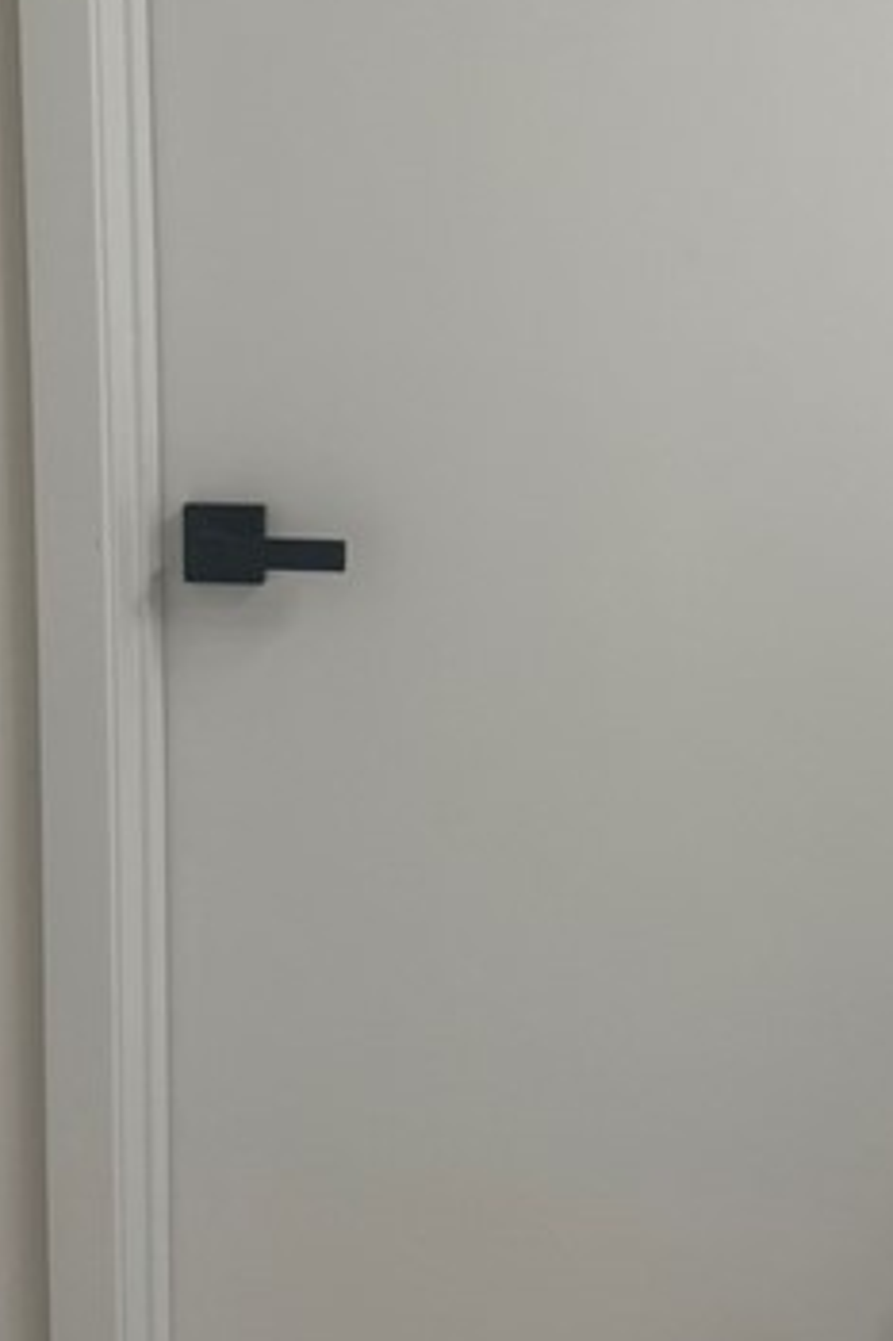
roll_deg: -0.6
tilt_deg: -5.2
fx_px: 2719
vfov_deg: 27.5
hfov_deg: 18.5
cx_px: 732
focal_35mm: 73
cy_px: 433
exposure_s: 1/120
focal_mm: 6.76
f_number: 1.78
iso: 80
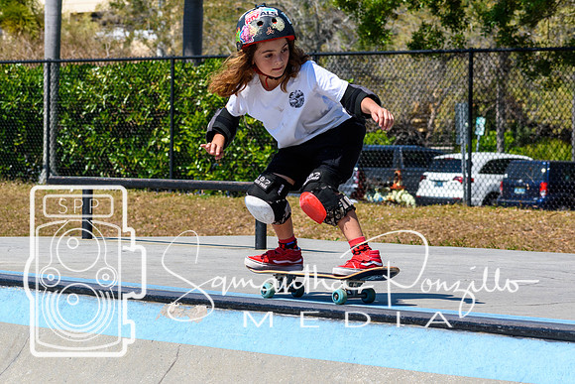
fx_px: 2444
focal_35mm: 153
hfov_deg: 13.4
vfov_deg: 9.0
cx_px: 288
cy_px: 192
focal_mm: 102
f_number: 8
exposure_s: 1/1000
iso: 200
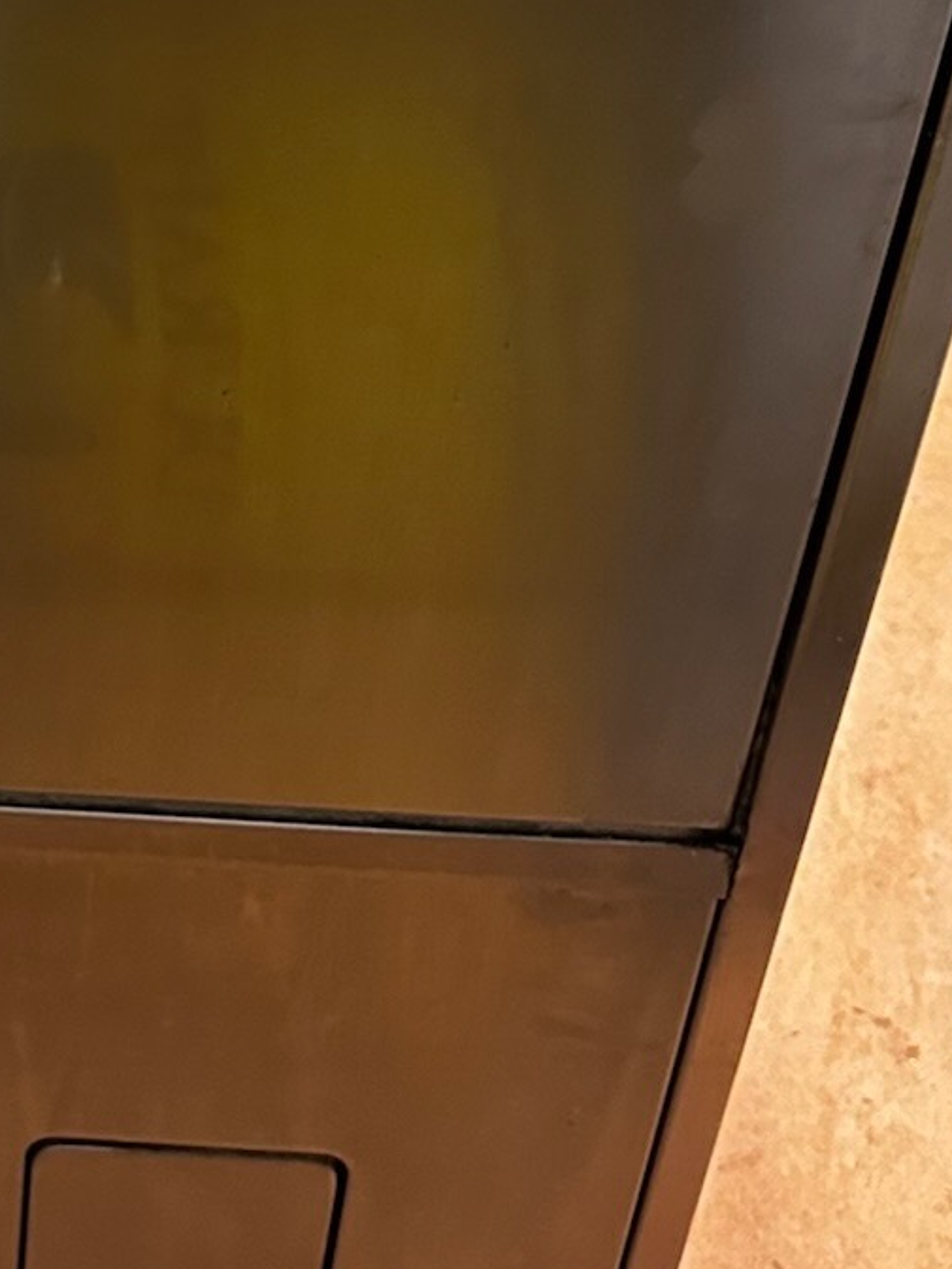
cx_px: -262
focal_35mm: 73
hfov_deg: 18.8
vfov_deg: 25.7
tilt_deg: -32.5
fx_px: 2676
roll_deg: +3.5
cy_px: 87
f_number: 1.78
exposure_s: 1/50
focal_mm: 6.86
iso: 800
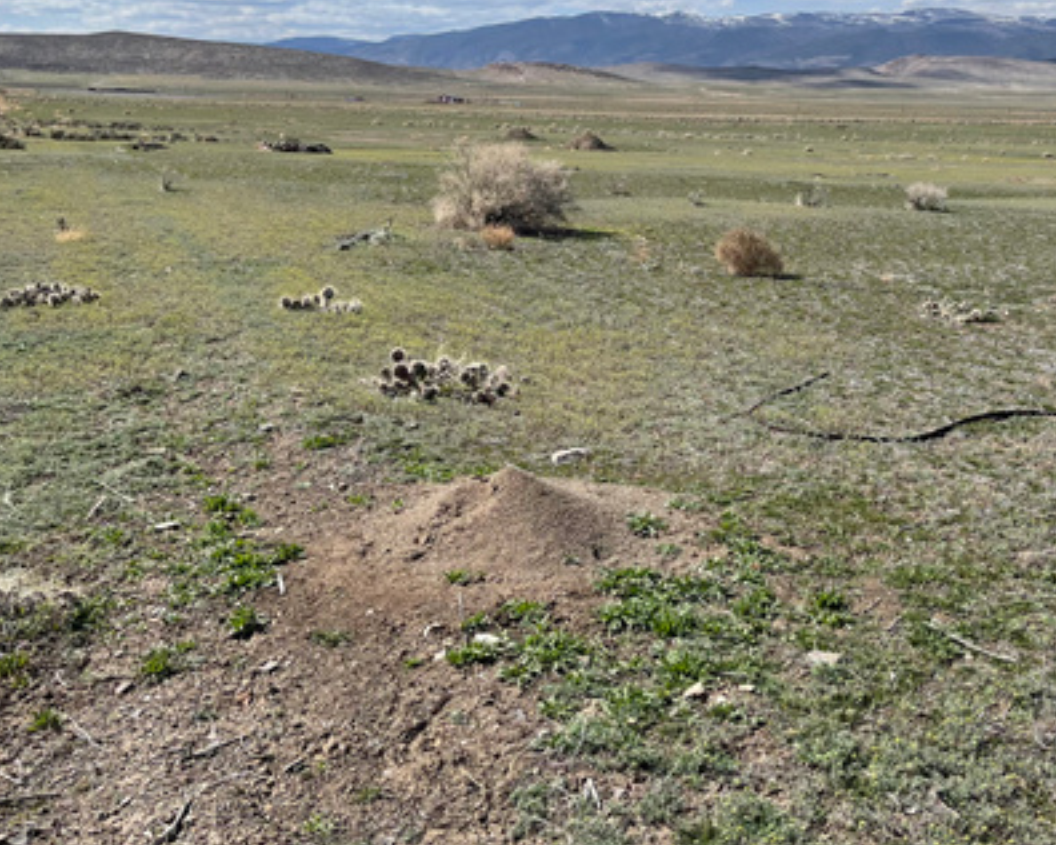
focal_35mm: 41
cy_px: 320
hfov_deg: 44.0
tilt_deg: -9.3
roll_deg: +0.9
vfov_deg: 36.3
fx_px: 1282
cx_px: 728
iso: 32
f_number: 1.6
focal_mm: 5.1
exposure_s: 1/5376
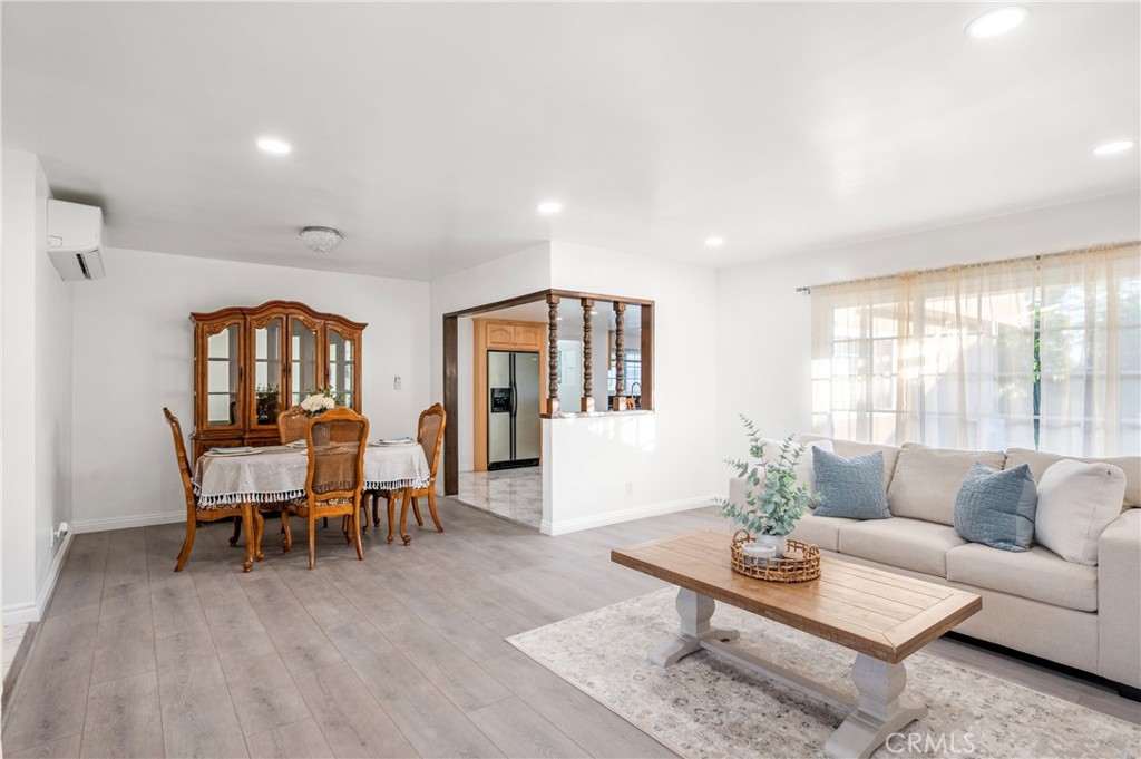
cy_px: 380
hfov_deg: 90.0
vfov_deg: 67.3
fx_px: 570
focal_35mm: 18
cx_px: 570
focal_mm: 18
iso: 400
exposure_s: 1/60
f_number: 7.1
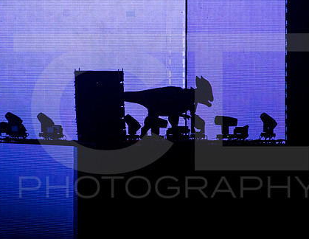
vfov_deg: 2.2
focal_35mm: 696
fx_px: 6283
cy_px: 105
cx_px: 148
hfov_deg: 2.8
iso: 800
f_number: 8
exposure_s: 1/50
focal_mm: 300
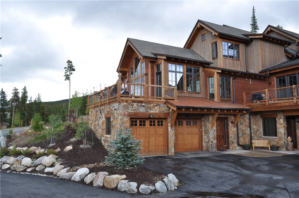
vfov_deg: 47.8
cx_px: 150
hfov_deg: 67.5
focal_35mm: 27
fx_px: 224
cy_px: 99
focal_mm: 18
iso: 200
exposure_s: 1/200
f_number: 7.1
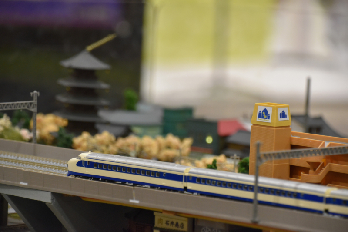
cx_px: 174
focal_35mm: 218
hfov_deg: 9.5
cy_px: 116
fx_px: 2102
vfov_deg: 6.3
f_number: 6
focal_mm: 145
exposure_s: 1/125
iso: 1250
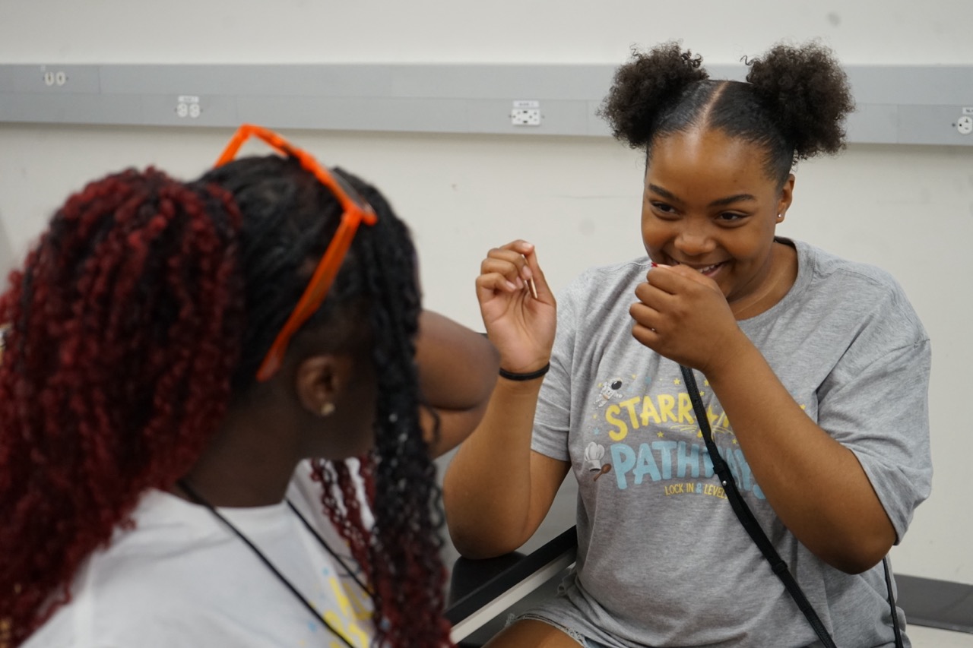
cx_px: 486
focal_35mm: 61
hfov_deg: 32.9
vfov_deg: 22.3
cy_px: 324
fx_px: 1648
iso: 2000
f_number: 5.6
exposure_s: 1/160
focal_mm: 61
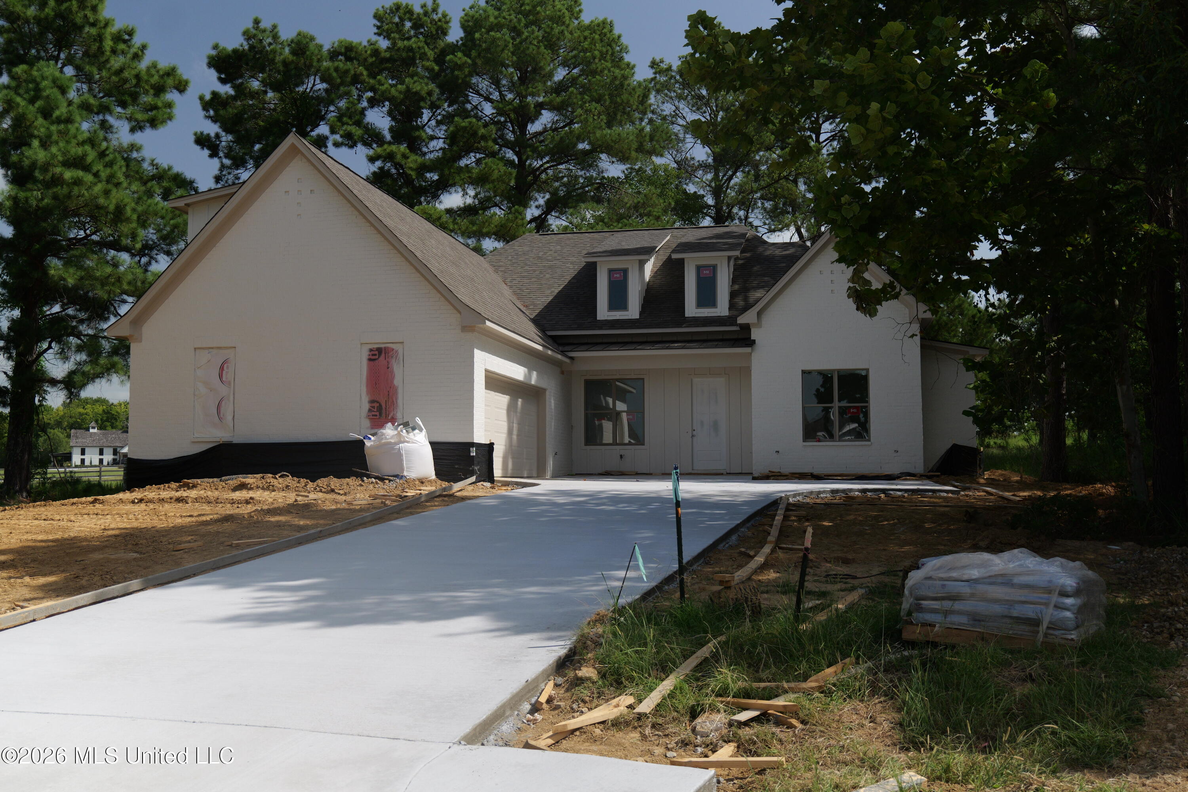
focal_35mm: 34
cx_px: 594
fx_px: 1122
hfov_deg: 55.8
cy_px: 396
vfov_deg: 38.9
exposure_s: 1/3200
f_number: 4.4
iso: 800
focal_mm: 34
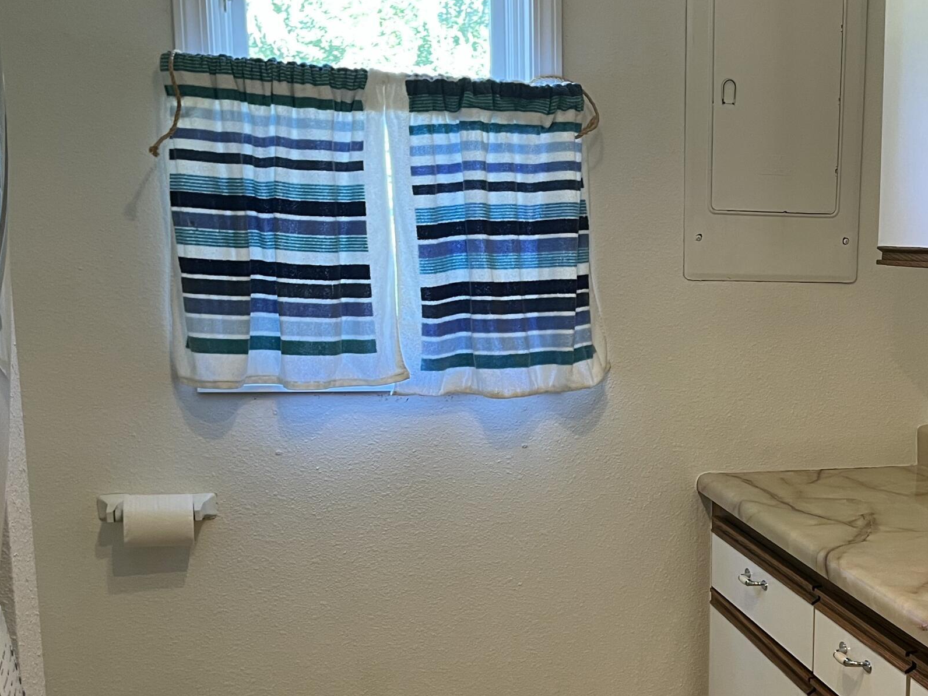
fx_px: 1314
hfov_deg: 37.2
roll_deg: -1.3
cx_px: 770
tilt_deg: -11.2
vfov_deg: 29.3
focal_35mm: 49
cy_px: 496
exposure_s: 1/60
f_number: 1.6
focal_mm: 5.1
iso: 80
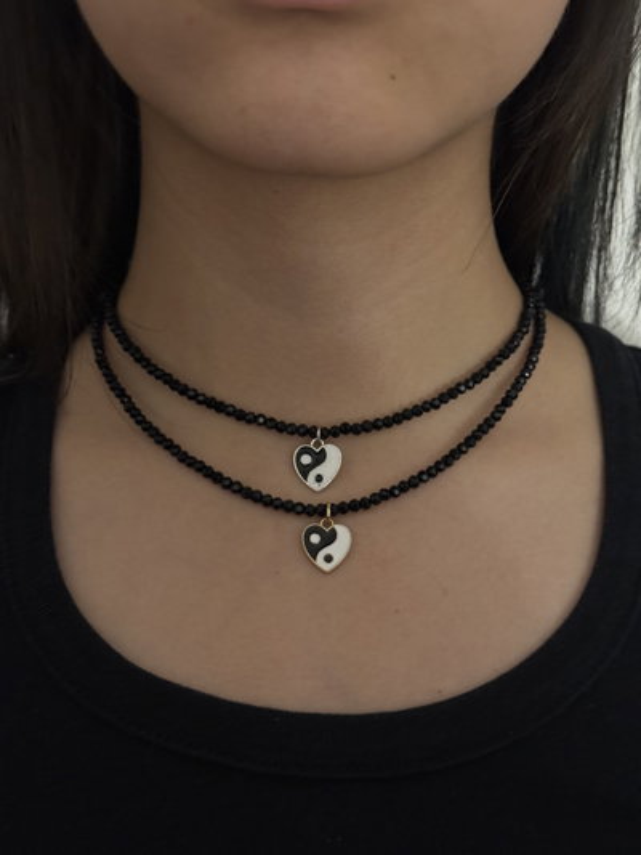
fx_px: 1185
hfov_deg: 30.3
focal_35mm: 48
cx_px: 320
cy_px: 428
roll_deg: -1.4
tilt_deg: -8.3
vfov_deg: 39.6
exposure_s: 1/33
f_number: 1.78
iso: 400
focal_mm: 6.76
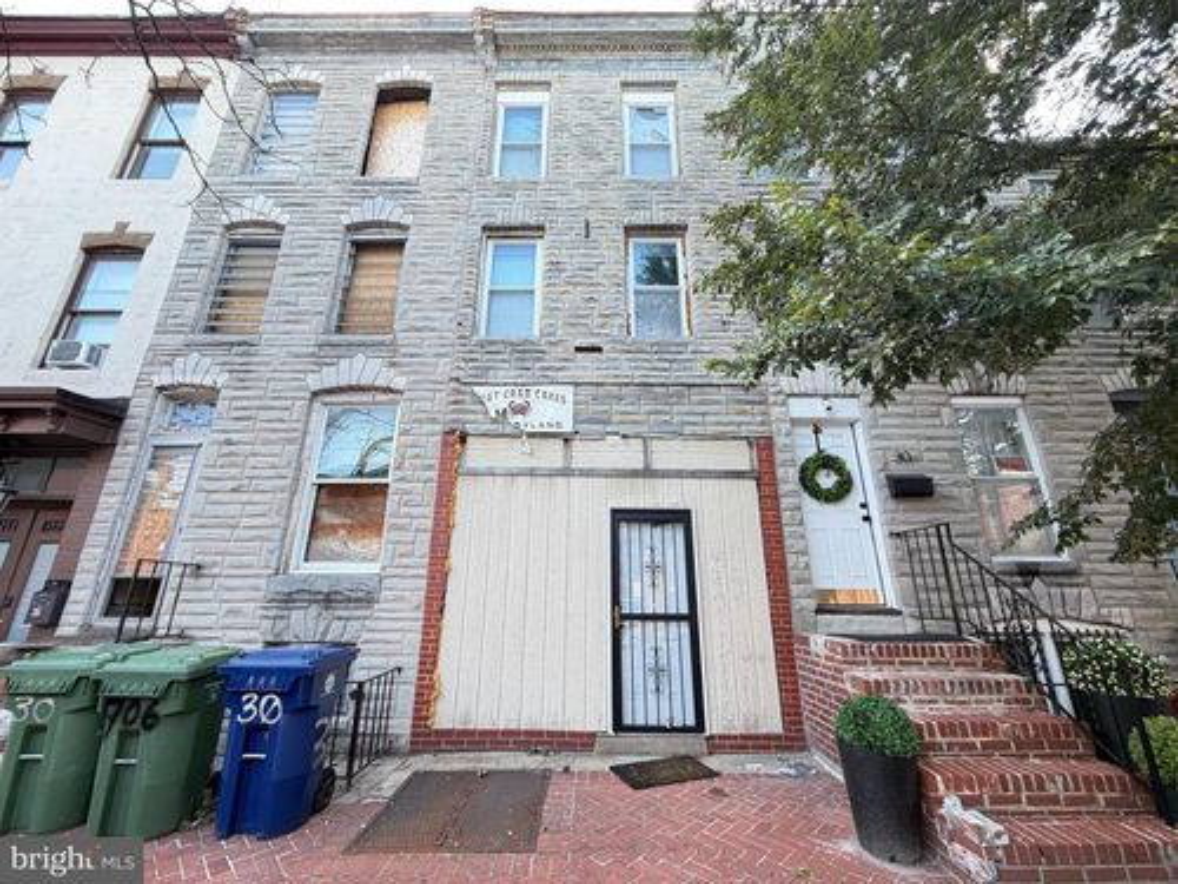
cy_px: 442
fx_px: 476
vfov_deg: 85.7
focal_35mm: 14
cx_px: 589
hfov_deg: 102.1
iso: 80
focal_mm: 2.22
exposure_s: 1/121
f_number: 2.2
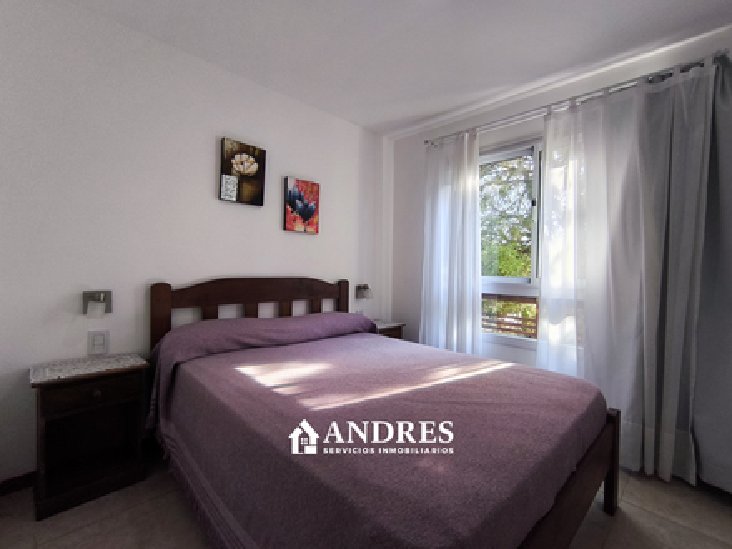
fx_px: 338
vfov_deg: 78.1
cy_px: 274
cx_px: 366
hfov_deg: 94.5
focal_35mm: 16
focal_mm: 1.65
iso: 100
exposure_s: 1/100
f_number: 2.2
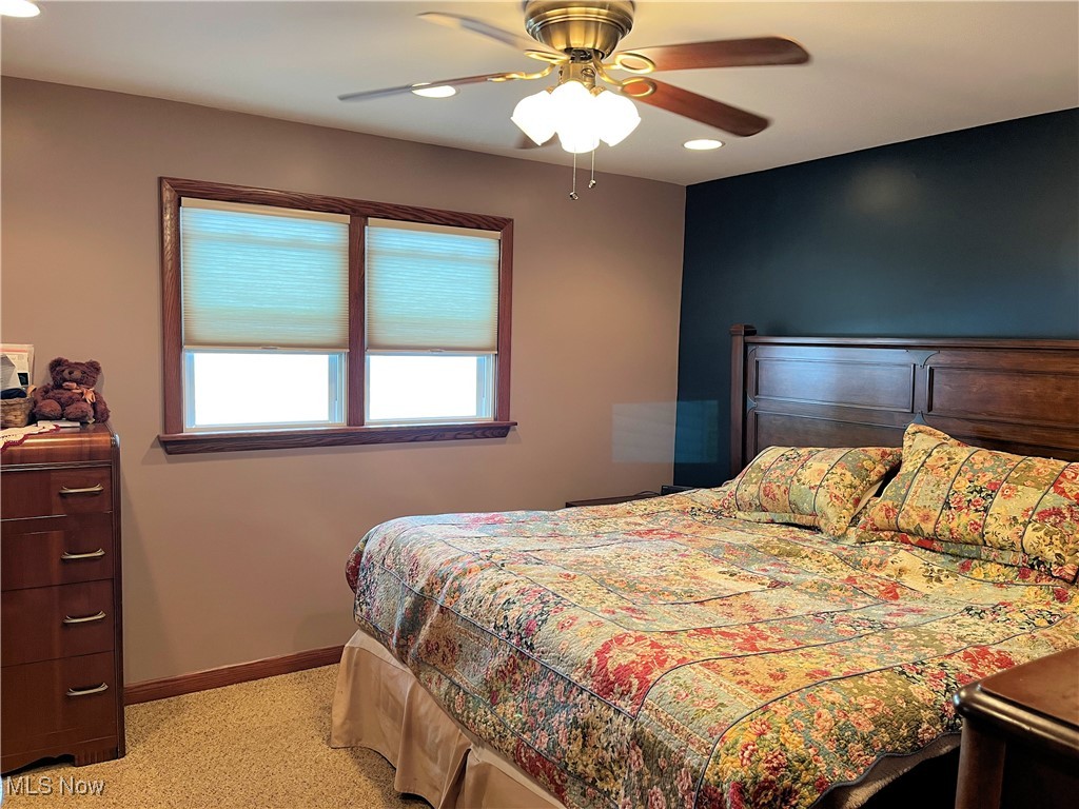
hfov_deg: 67.3
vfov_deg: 53.1
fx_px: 810
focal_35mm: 26
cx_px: 540
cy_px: 404
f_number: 1.6
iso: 160
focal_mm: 5.1
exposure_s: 1/60
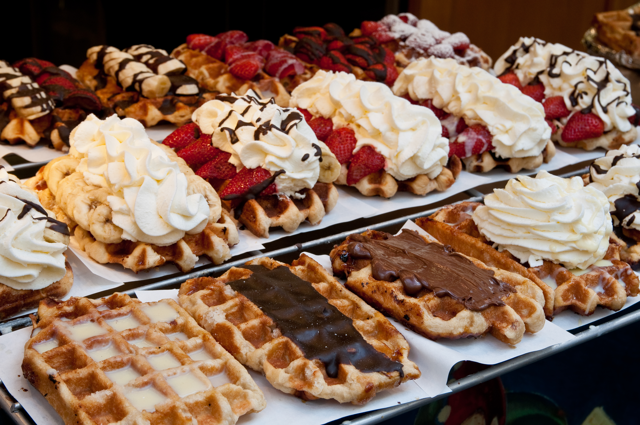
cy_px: 212
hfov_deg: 29.3
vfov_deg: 19.7
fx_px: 1225
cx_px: 320
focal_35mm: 69
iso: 200
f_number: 9.5
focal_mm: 46
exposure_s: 1/125
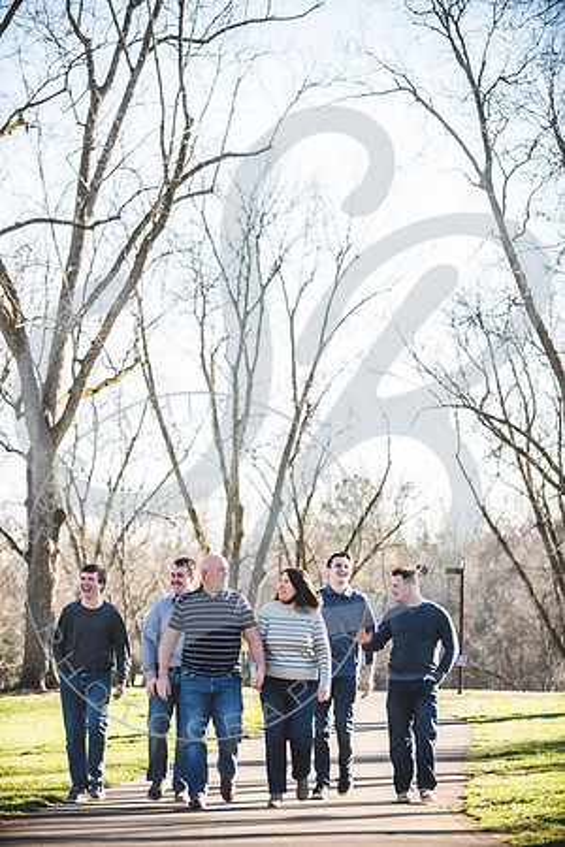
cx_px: 282
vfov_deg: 18.6
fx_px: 2589
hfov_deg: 12.5
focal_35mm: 110
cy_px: 424
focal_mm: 110
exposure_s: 1/400
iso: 100
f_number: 2.8
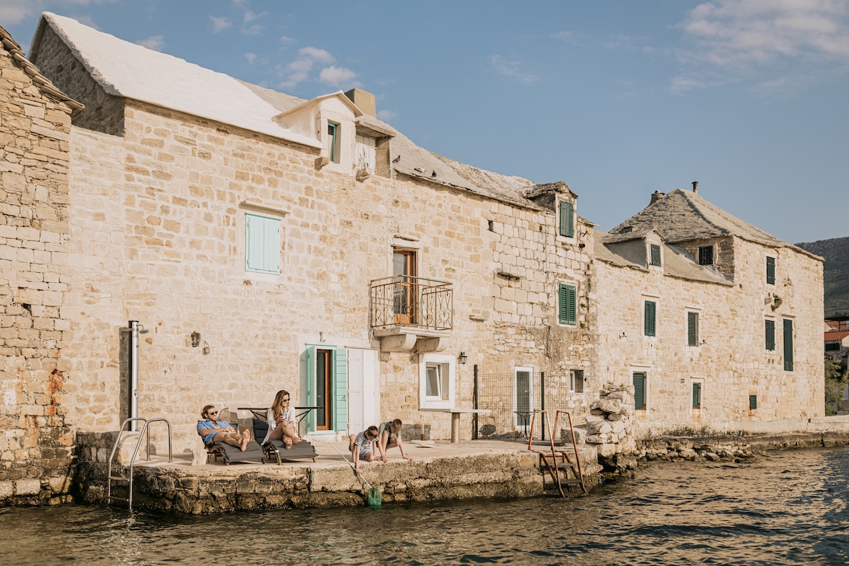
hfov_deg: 54.4
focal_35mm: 35
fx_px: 825
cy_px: 283
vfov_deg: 37.8
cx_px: 424
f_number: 2
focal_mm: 35
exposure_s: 1/4000
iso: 100
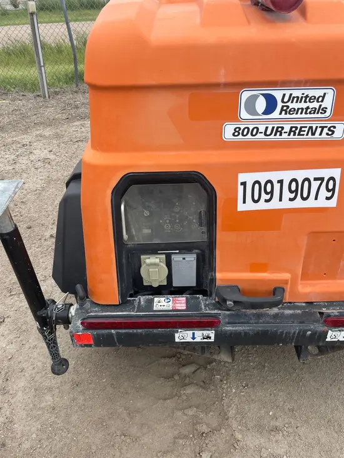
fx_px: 344
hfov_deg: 53.1
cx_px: 172
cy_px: 229
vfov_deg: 67.3
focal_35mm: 26
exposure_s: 1/1667
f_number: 1.6
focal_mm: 4.2
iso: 32
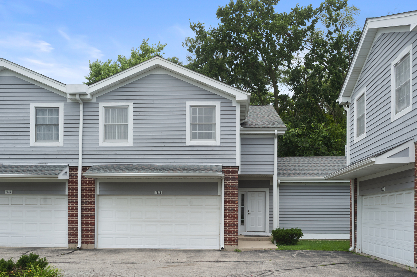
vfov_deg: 37.8
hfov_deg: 54.5
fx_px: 405
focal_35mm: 35
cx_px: 208
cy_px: 138
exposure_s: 1/640
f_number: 8
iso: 400
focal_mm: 35
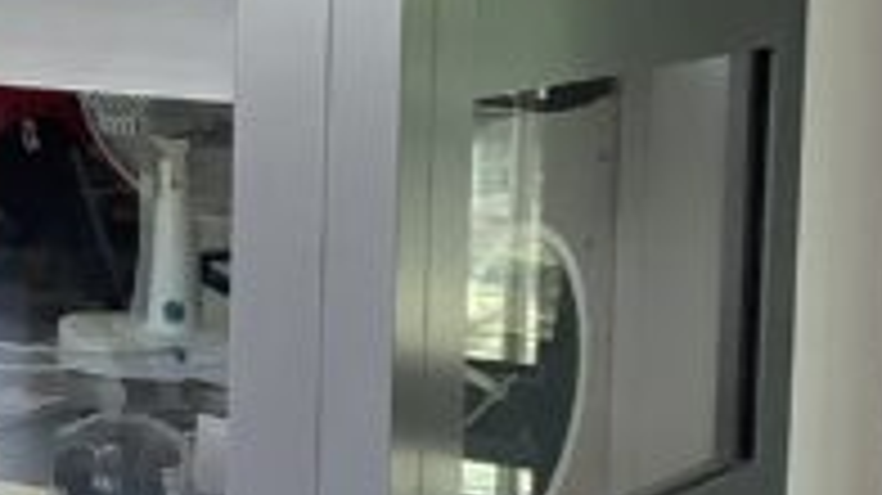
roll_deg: +0.5
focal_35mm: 138
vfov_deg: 8.7
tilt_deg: -6.4
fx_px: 3226
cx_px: -824
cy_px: 72
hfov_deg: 13.5
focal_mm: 3.3
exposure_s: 1/120
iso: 100
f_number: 2.4
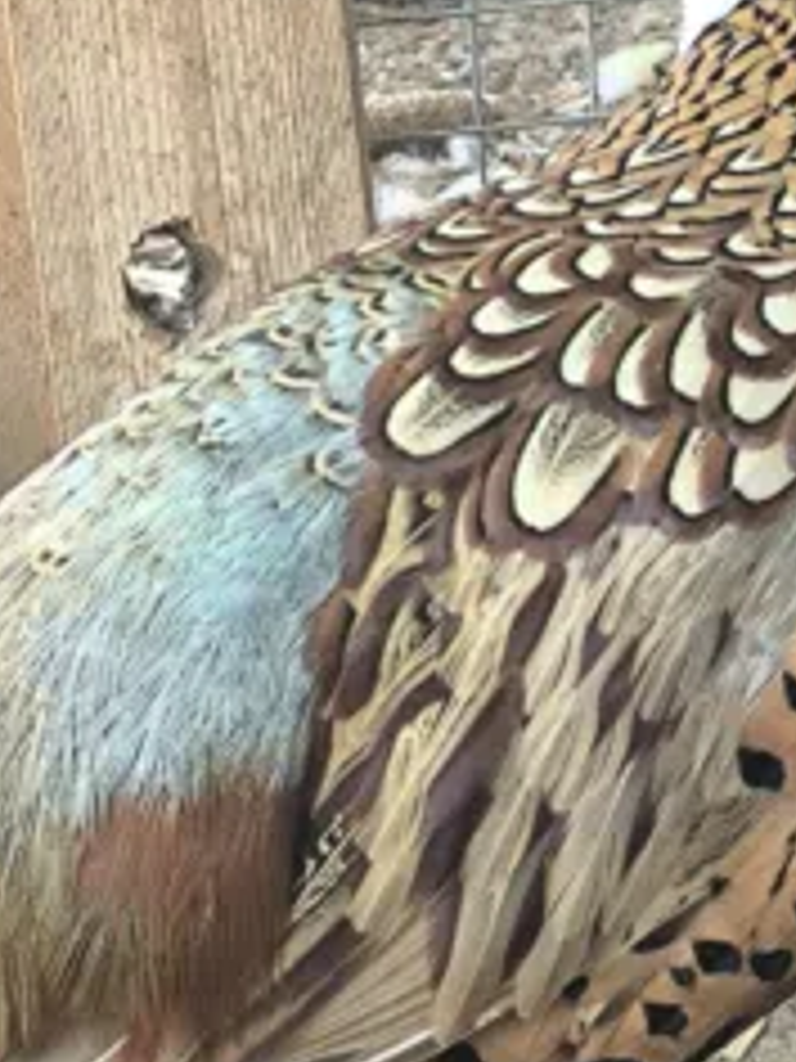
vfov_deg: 13.2
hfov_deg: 9.9
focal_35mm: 149
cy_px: 184
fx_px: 4568
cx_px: 535
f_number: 1.65
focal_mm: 6.14
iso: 400
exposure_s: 1/100
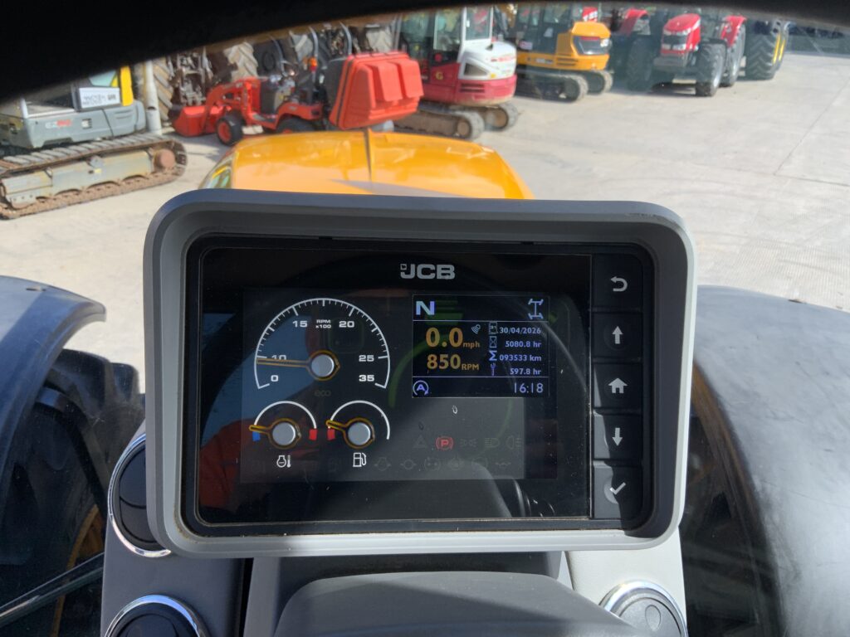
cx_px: 425
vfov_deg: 48.2
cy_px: 318
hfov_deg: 61.7
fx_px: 712
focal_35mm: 29
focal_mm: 3
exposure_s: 1/412
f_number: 1.8
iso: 16
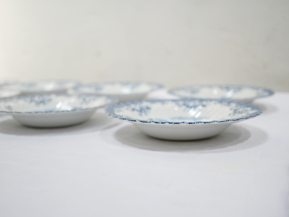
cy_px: 108
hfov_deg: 46.8
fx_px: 334
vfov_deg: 36.0
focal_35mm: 40
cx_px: 144
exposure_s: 1/60
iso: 250
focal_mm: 20
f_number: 1.7
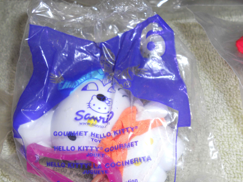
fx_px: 260
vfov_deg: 38.6
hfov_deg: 50.0
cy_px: 103
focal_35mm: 37
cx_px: 136
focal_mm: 5.8
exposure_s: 1/25
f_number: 8.8
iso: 80
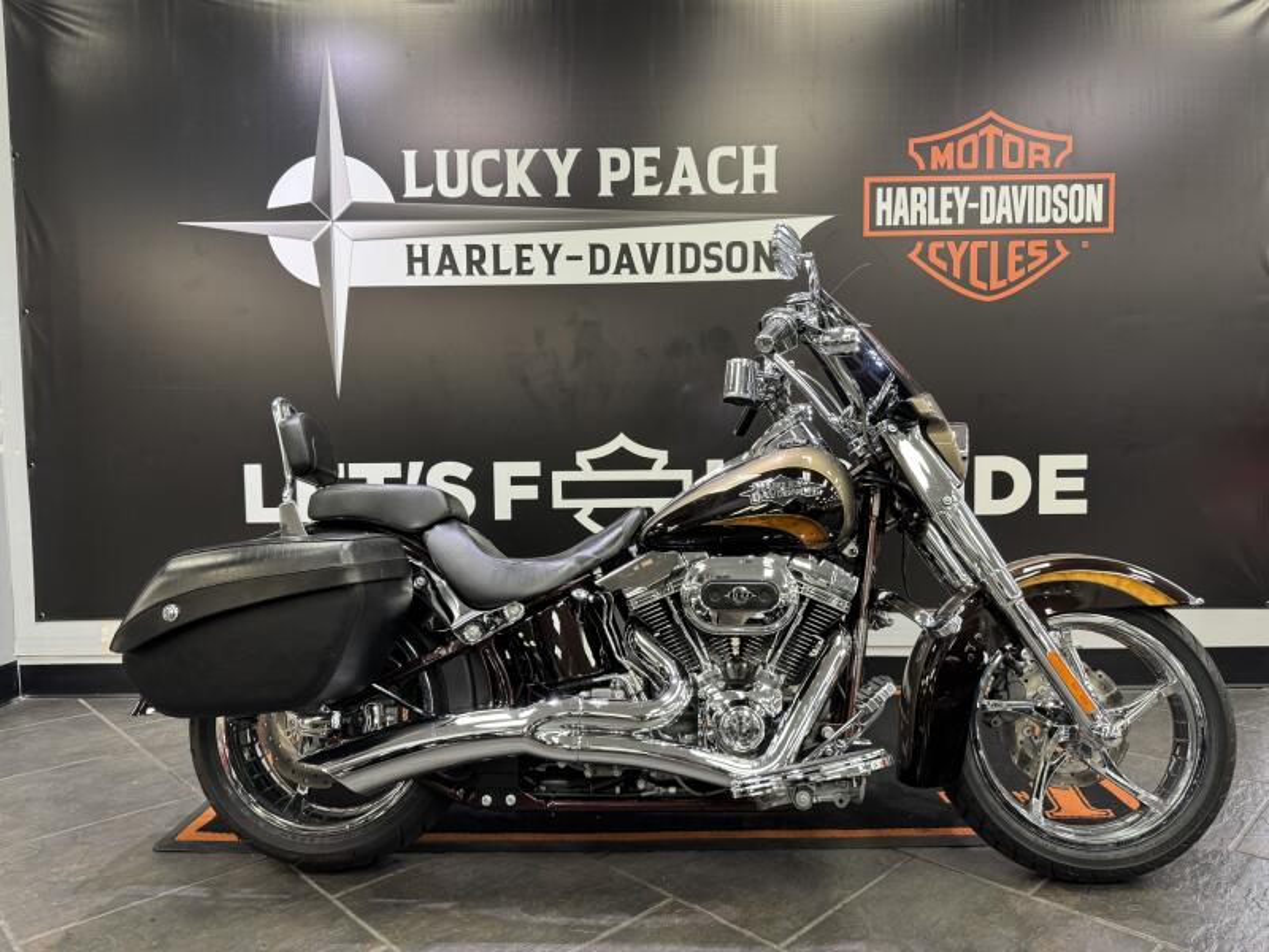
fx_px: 880
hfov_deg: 71.6
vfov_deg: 56.8
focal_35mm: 24
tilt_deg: -3.4
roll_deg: +1.0
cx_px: 634
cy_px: 476
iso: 200
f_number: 1.78
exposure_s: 1/60
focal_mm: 6.76
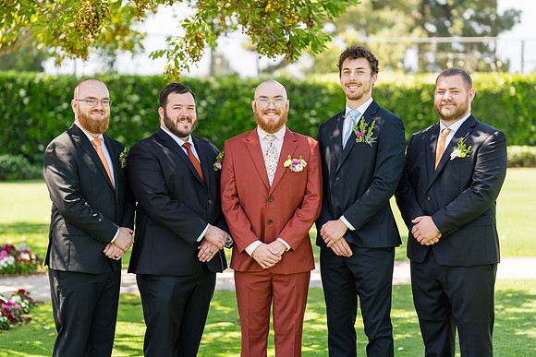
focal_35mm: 86
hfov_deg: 23.6
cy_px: 178
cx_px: 268
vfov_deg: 15.8
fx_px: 1285
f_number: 2.2
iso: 100
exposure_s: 1/640
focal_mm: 85
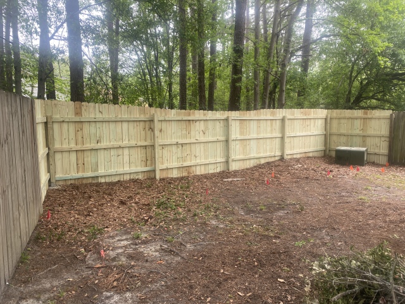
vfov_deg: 53.1
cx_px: 202
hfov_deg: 67.3
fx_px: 304
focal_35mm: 26
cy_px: 152
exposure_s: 1/170
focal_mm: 4.25
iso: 32
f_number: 1.8
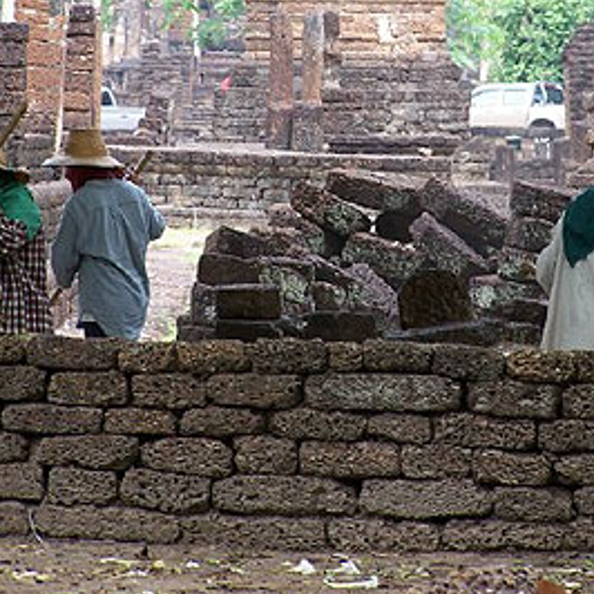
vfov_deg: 4.6
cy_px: 98
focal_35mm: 377
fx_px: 7319
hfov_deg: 4.6
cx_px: 328
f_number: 3.2
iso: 80
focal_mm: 36.2
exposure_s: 1/180
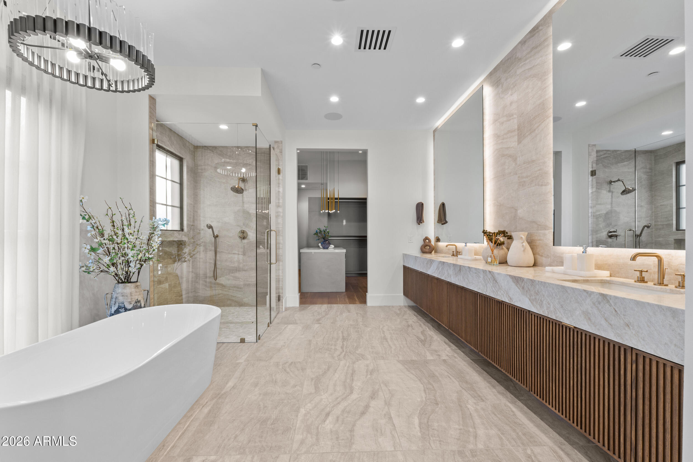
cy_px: 231
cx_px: 346
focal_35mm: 15
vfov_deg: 77.3
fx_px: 289
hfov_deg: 100.4
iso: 250
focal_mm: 10
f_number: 9
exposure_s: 1/2
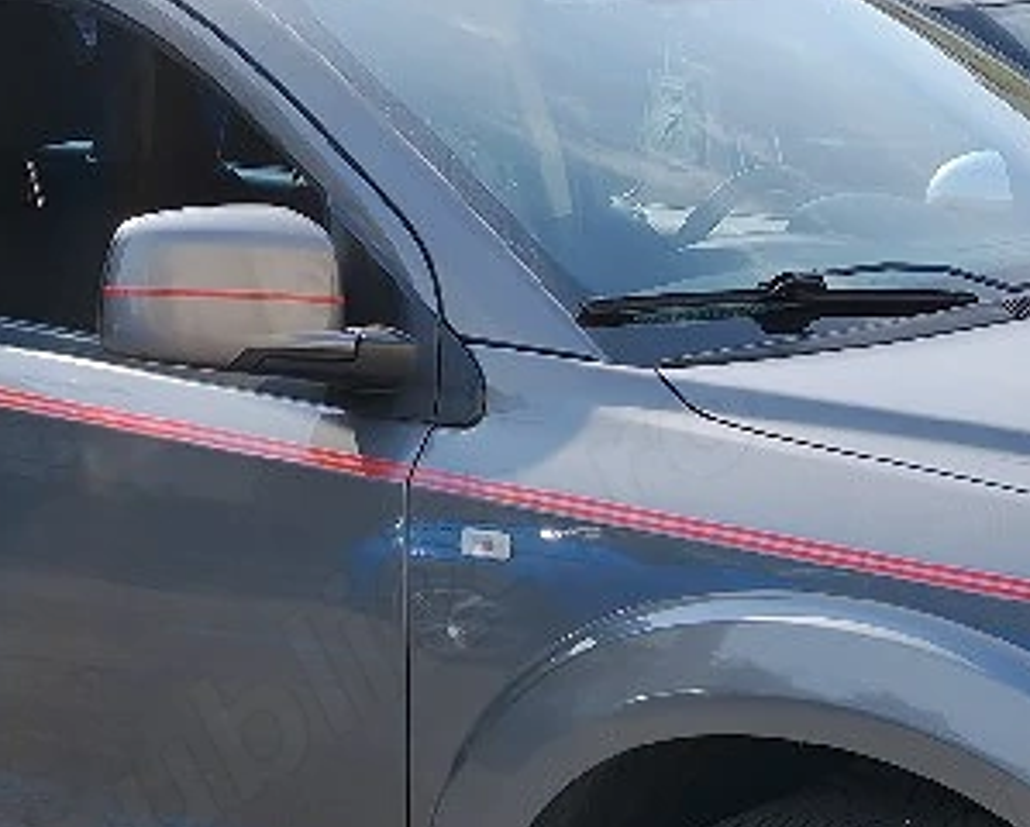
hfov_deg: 21.7
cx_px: 613
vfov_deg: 17.3
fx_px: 2686
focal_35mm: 88
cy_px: 672
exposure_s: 1/1667
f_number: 1.95
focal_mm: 5.52
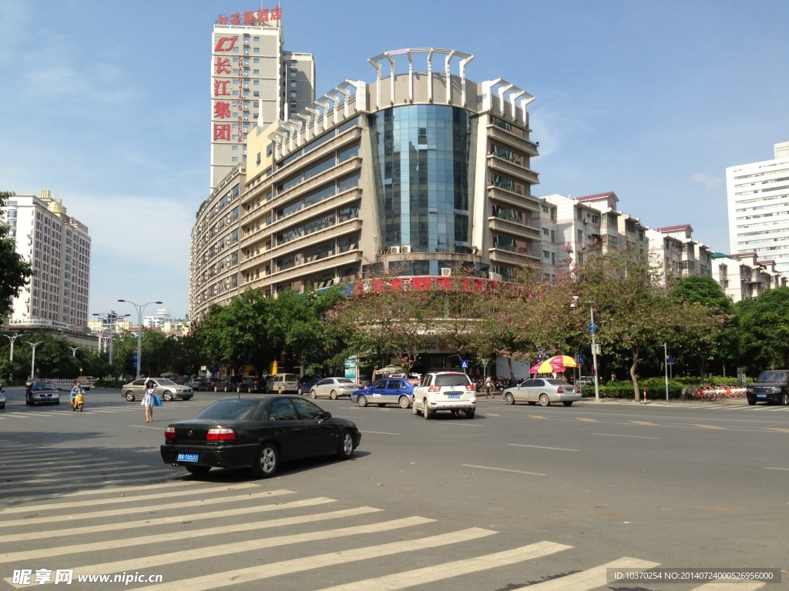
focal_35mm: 33
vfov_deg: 42.9
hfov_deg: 55.4
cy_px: 296
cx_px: 394
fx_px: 752
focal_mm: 4.13
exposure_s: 1/1427
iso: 50
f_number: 2.4
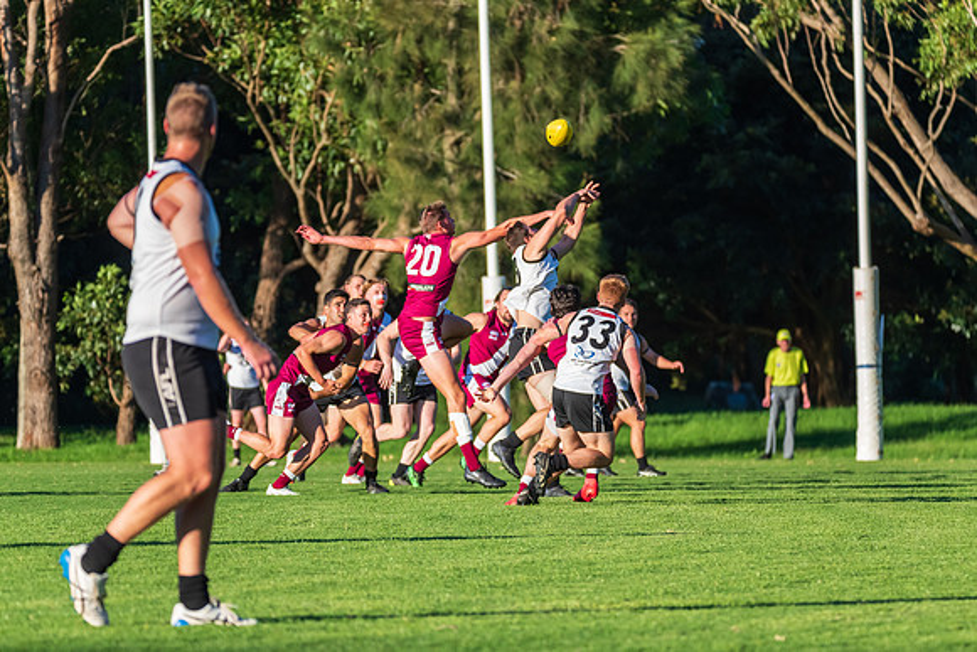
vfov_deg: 5.2
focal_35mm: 264
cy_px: 313
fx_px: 7157
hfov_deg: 7.8
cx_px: 508
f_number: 6.3
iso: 1000
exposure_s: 1/2500
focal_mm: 250
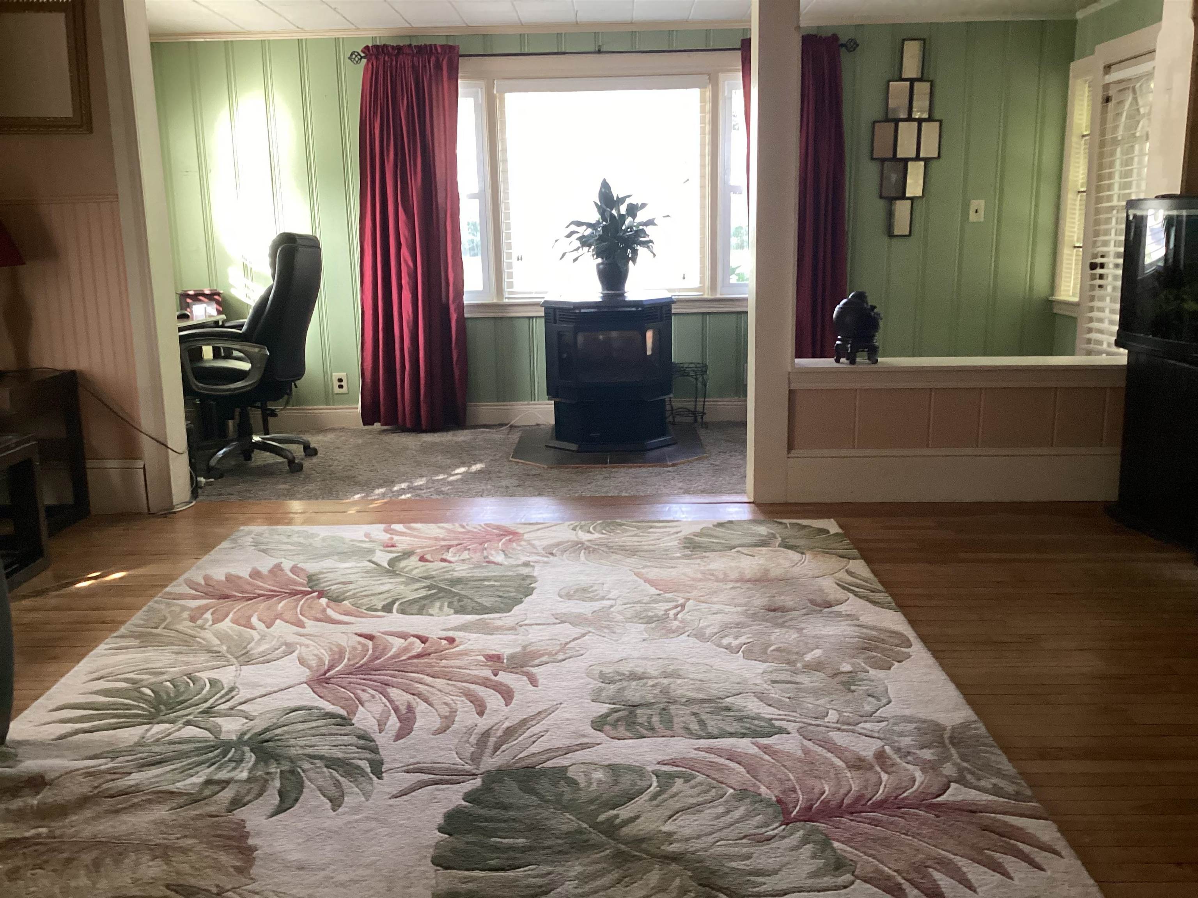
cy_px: 449
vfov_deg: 45.4
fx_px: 1073
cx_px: 599
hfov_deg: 58.4
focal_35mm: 31
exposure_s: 1/60
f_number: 2.4
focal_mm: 3.3
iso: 250
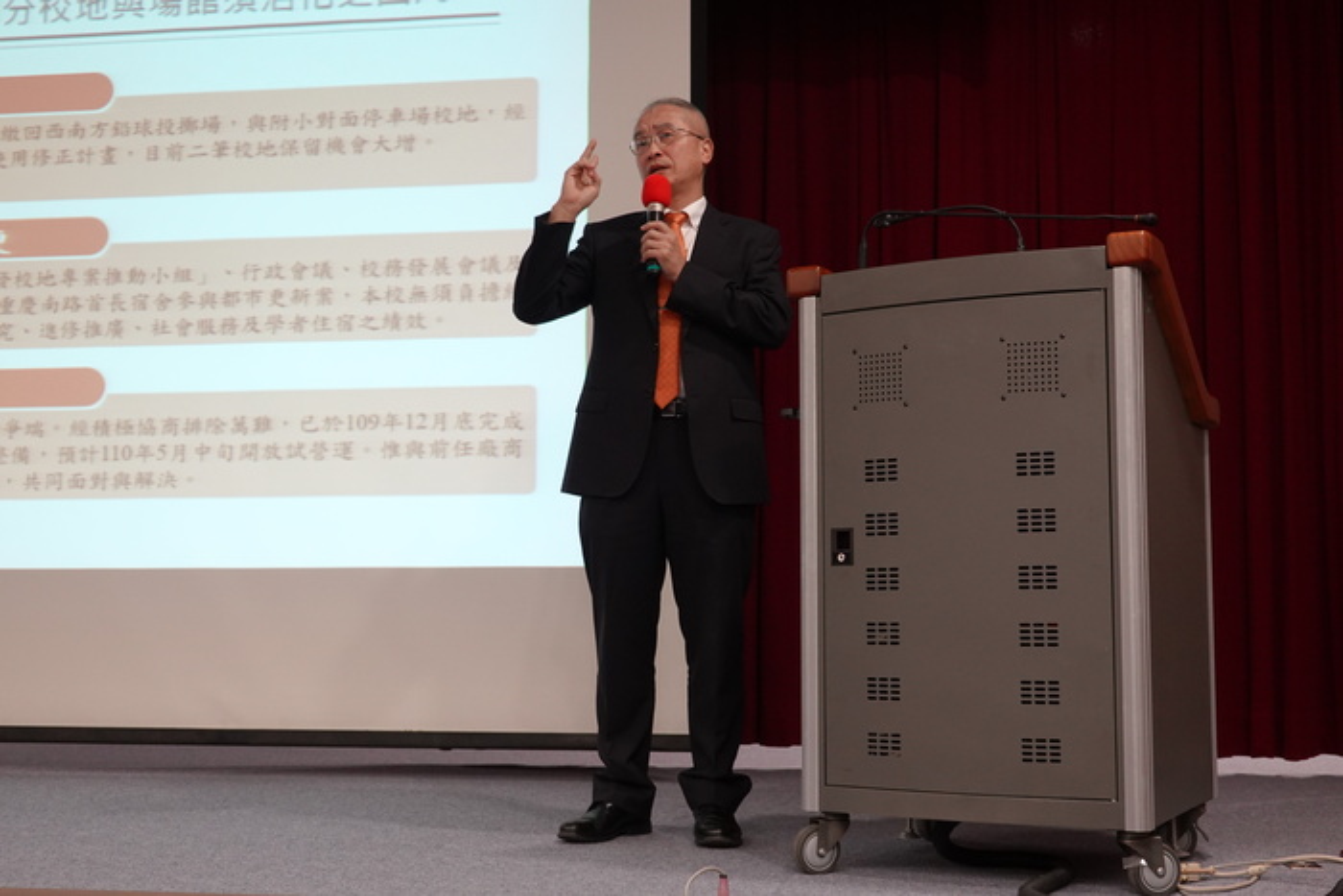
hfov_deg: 43.6
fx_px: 1679
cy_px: 448
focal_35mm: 45
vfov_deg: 29.9
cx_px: 672
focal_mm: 16.54
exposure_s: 1/20
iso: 800
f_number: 4
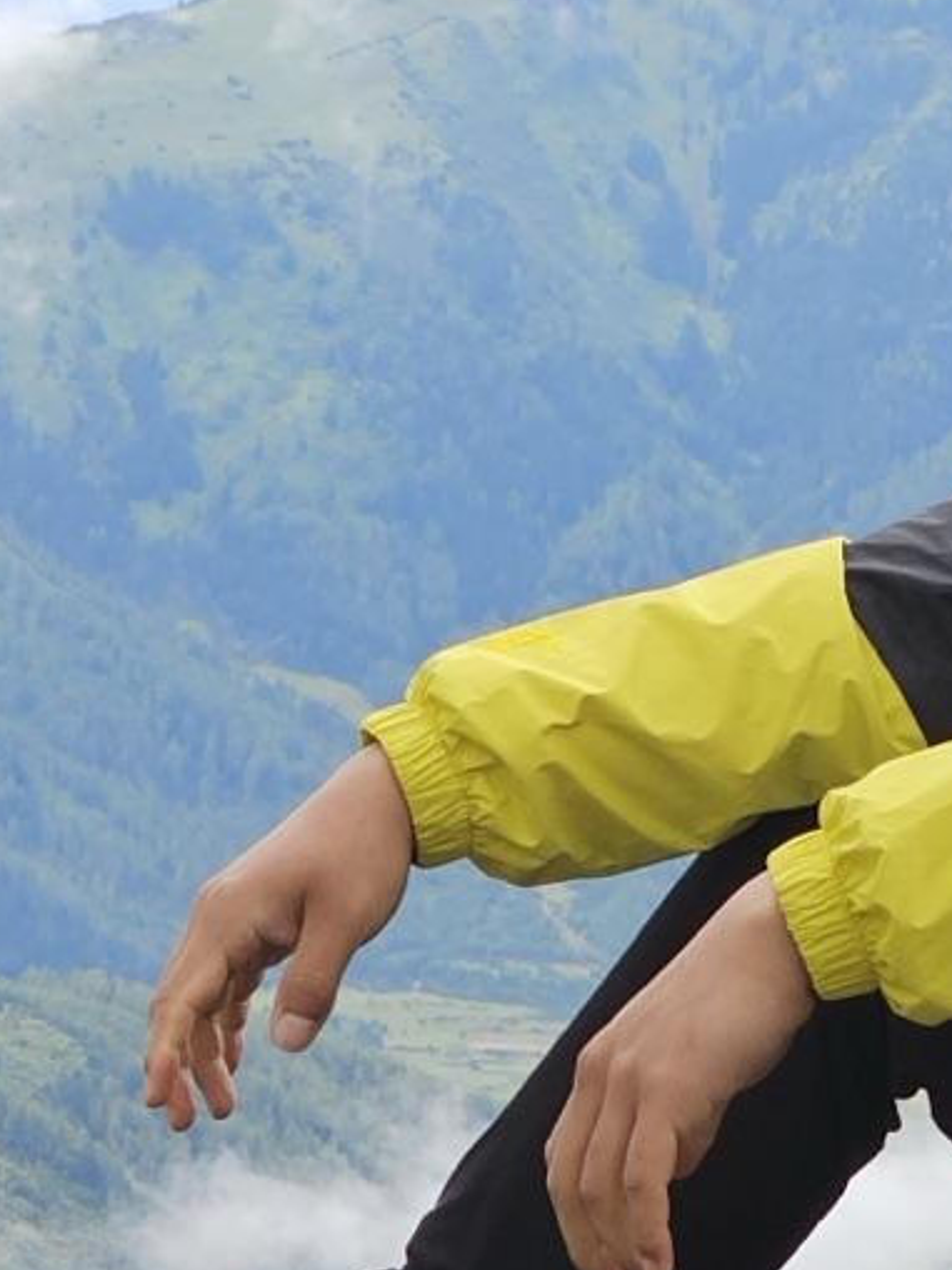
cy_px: -260
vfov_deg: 7.5
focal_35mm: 261
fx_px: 9571
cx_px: 907
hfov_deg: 5.7
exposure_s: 1/756
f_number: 2.4
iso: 64
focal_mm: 7.9
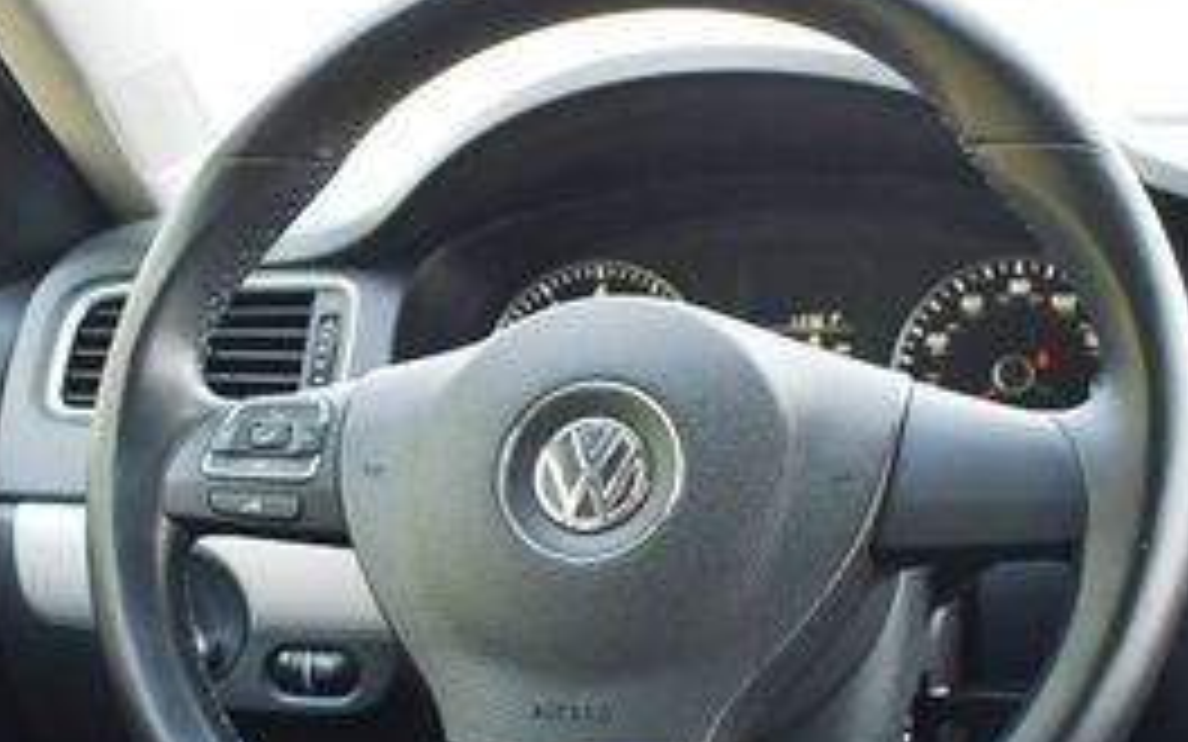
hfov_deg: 27.8
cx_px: 522
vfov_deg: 17.3
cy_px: 681
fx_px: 2396
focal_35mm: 74
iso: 720
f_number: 3.8
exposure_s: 1/250
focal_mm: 20
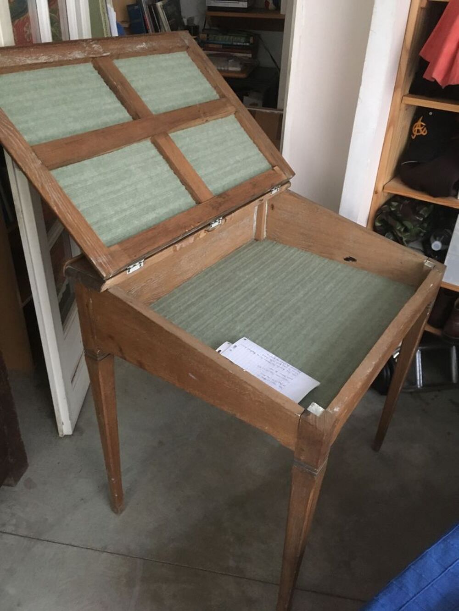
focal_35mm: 29
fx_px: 513
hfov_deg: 48.2
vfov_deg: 61.7
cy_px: 306
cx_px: 230
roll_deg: -1.7
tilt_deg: -32.7
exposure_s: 1/17
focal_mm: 4.15
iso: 400
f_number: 2.2
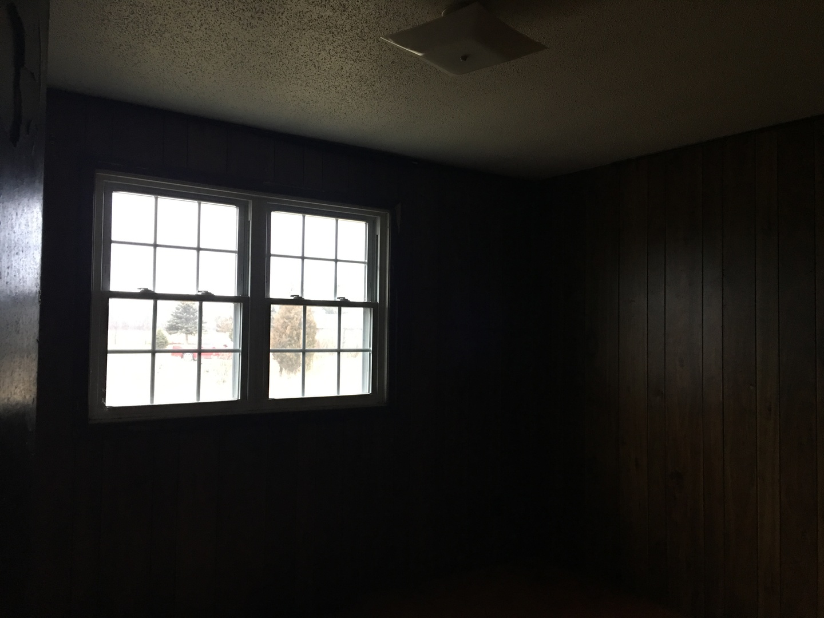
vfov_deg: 48.2
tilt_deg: +2.3
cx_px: 412
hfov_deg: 61.7
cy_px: 309
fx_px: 690
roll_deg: -1.3
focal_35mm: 29
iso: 100
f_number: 2.2
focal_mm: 4.15
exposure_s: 1/8
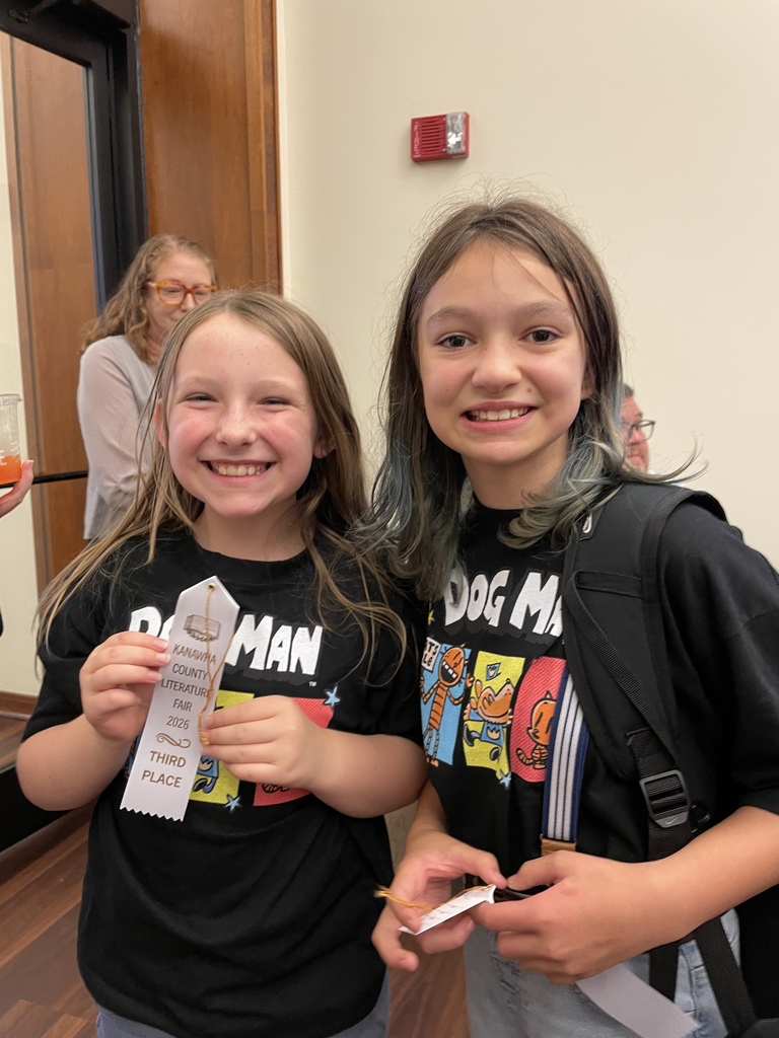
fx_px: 780
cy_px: 519
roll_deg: +0.1
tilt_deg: -4.6
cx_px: 390
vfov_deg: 67.3
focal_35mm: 26
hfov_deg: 53.1
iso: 200
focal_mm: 4.2
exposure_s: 1/60
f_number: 1.6
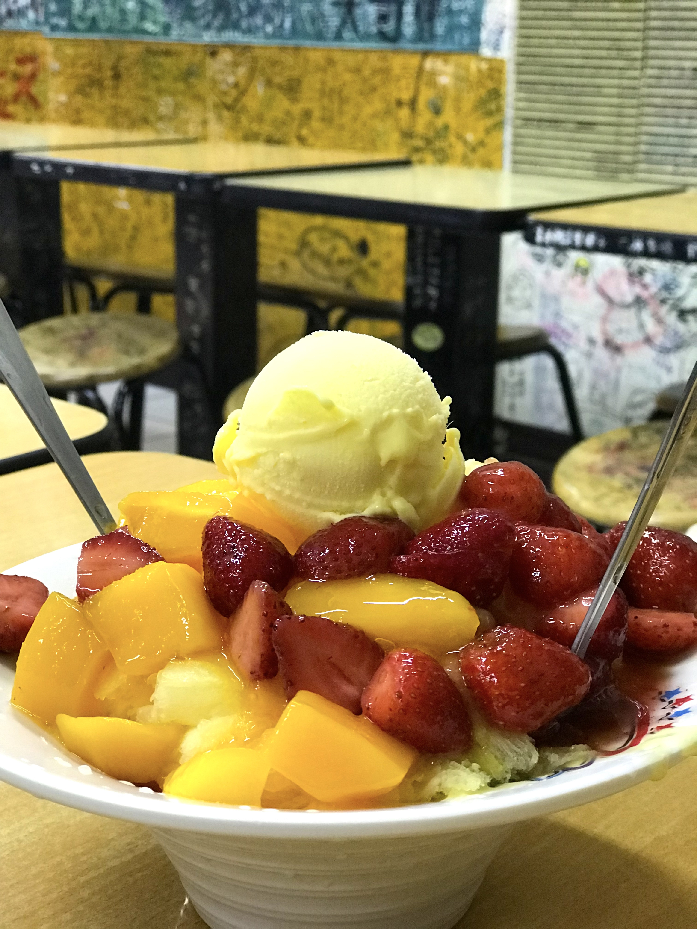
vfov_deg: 33.8
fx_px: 1530
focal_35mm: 57
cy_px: 464
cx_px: 348
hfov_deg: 25.7
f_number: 2.8
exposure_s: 1/60
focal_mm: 6.6
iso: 400
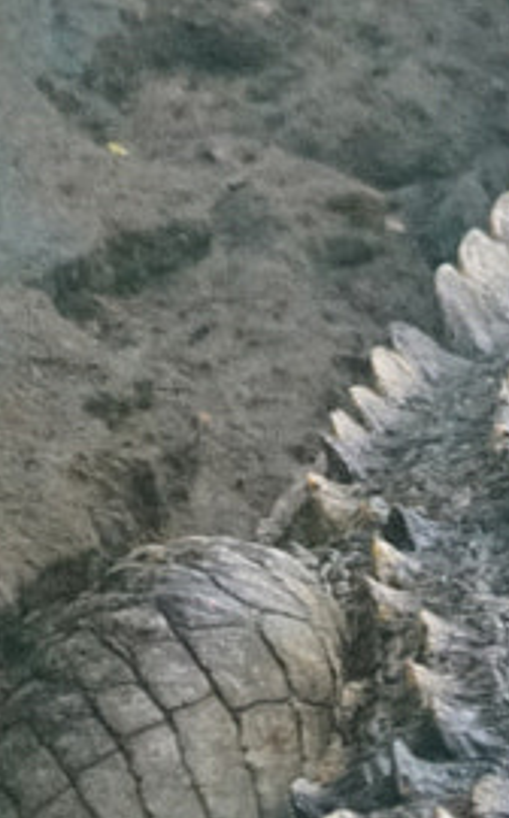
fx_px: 67356
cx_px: 603
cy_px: 956
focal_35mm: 3025
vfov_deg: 0.7
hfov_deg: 0.4
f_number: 6.3
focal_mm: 500
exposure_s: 1/160
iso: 6400
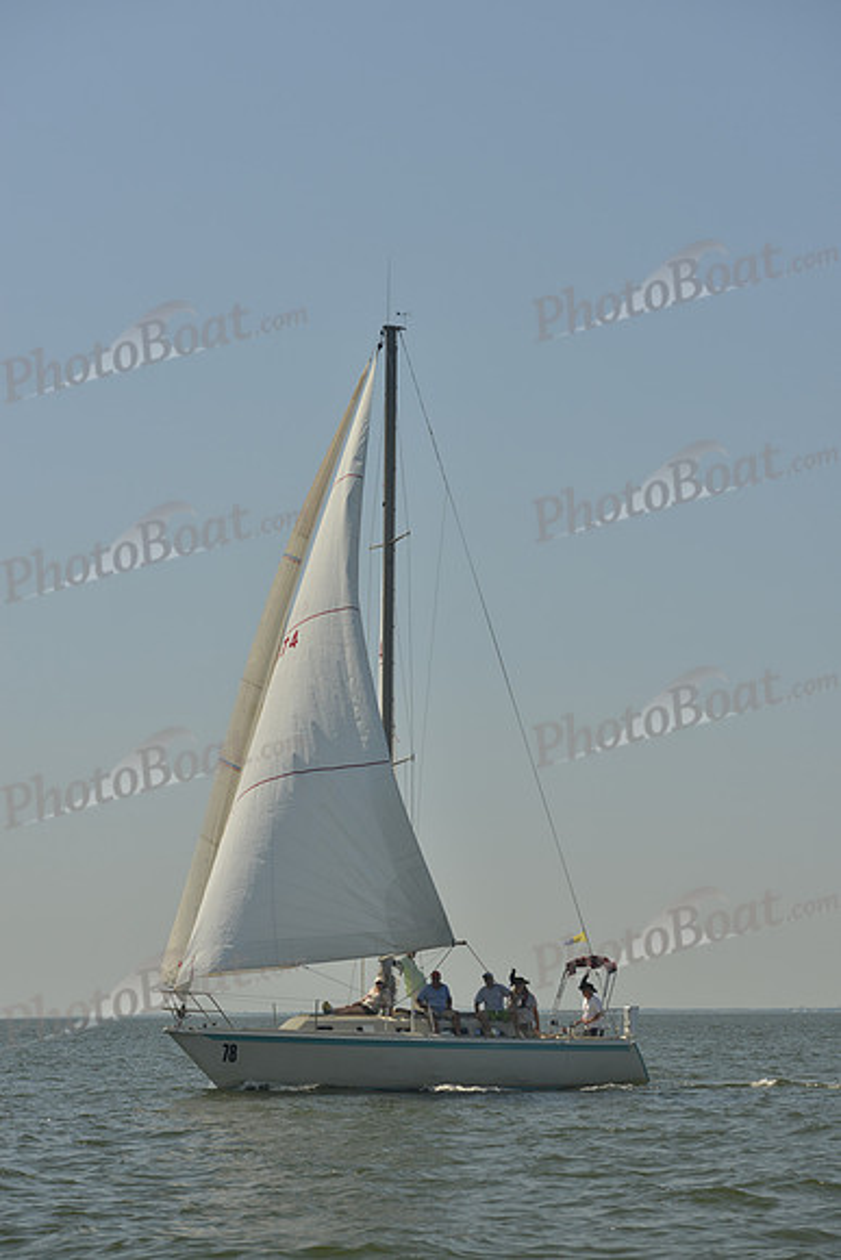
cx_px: 420
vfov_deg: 22.6
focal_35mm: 90
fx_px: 3152
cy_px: 630
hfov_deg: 15.2
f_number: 6.3
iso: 200
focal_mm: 90
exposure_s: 1/800
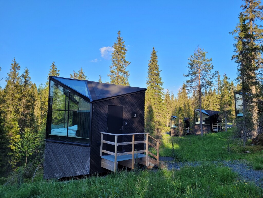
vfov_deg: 53.1
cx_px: 132
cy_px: 99
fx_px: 198
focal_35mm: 26
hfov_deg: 67.3
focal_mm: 5.4
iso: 40
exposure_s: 1/765
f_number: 1.8
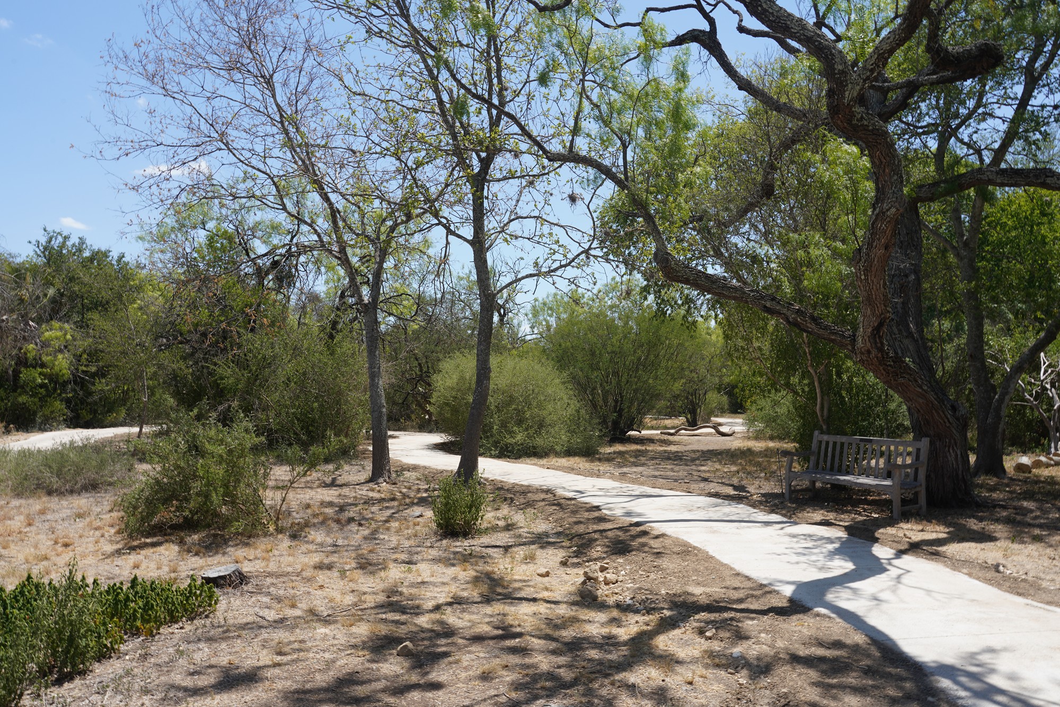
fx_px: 854
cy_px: 354
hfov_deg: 63.7
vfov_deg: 45.0
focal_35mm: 29
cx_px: 530
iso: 100
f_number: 18
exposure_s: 1/50
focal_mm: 29
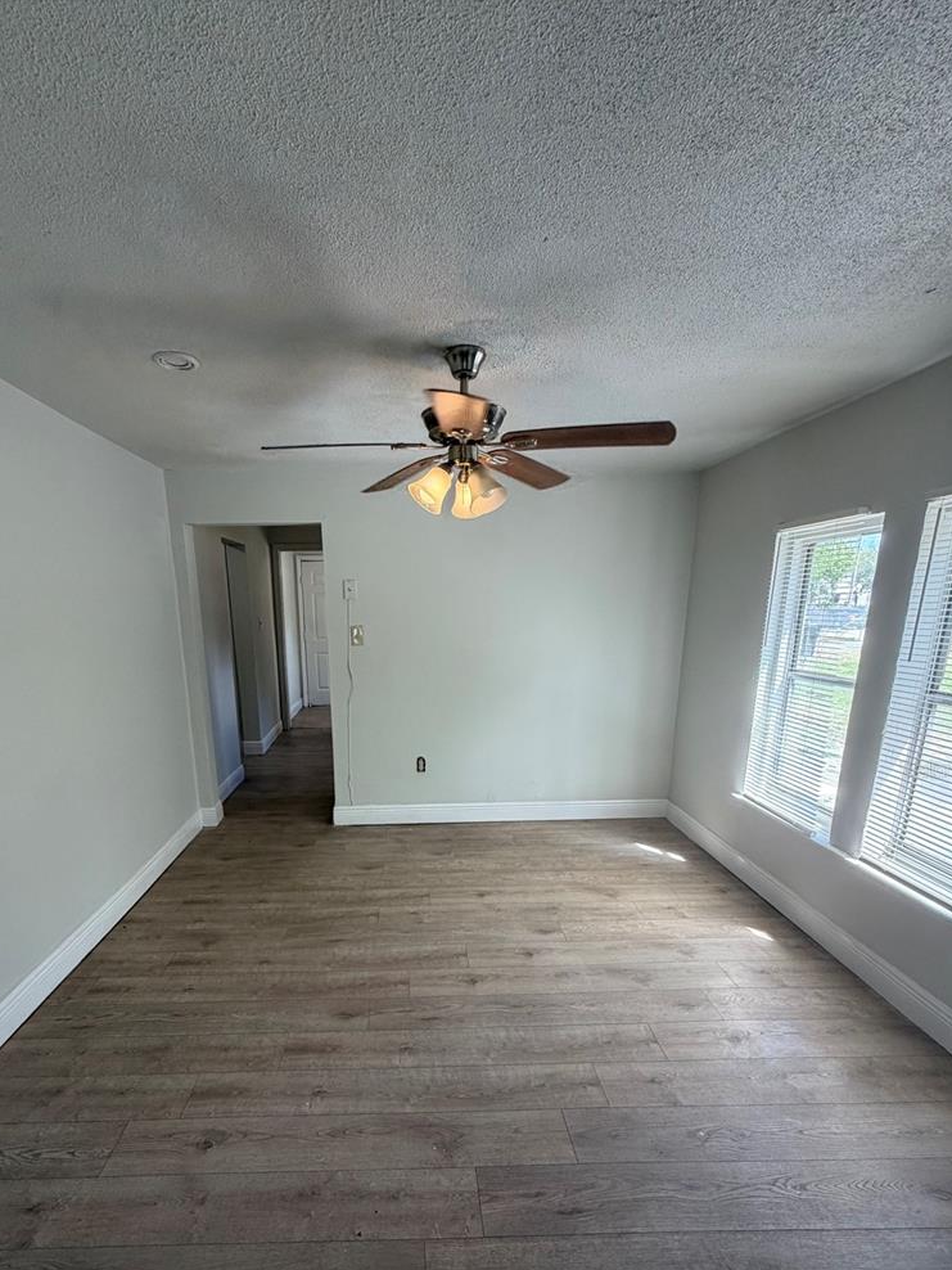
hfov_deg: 74.4
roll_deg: +0.8
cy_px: 769
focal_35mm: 17
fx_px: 623
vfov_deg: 89.7
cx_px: 414
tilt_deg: -15.4
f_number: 2.2
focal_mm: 2.22
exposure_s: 1/121
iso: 125
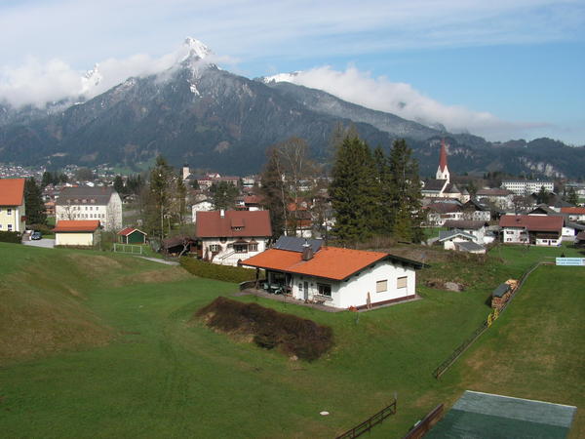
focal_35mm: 36
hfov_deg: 51.4
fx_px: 608
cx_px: 292
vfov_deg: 39.7
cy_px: 220
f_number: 4.8
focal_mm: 6
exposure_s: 1/400
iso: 50
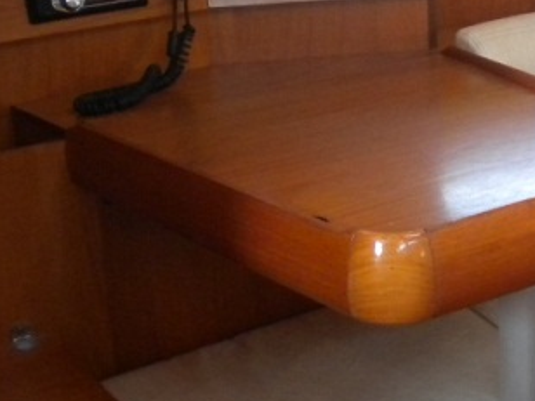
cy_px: 168
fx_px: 1406
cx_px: 512
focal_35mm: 91
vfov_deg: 16.2
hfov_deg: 20.9
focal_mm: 6.3
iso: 400
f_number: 3.1
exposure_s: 1/52.7
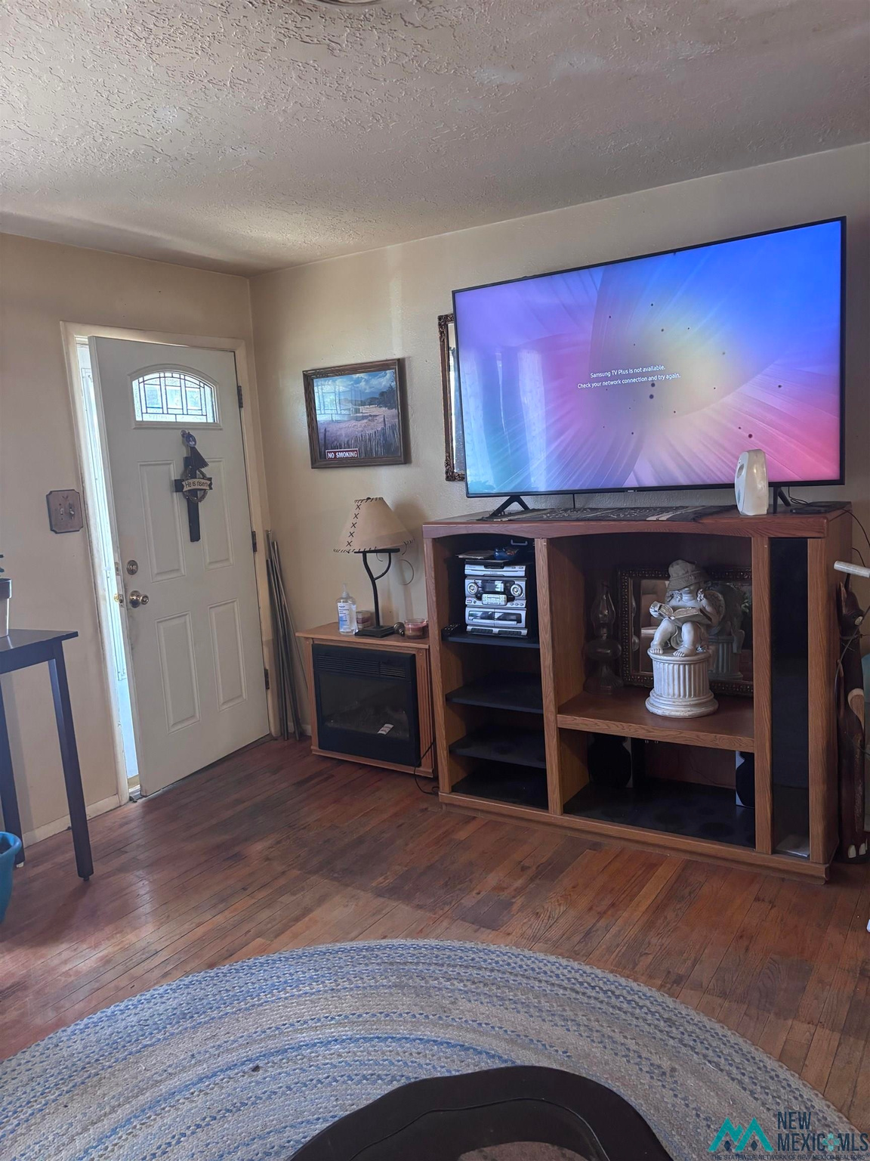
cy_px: 580
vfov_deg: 67.3
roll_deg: +4.1
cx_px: 435
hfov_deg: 53.1
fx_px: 871
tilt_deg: -8.6
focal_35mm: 26
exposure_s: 1/60
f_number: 1.6
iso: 400
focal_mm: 5.96
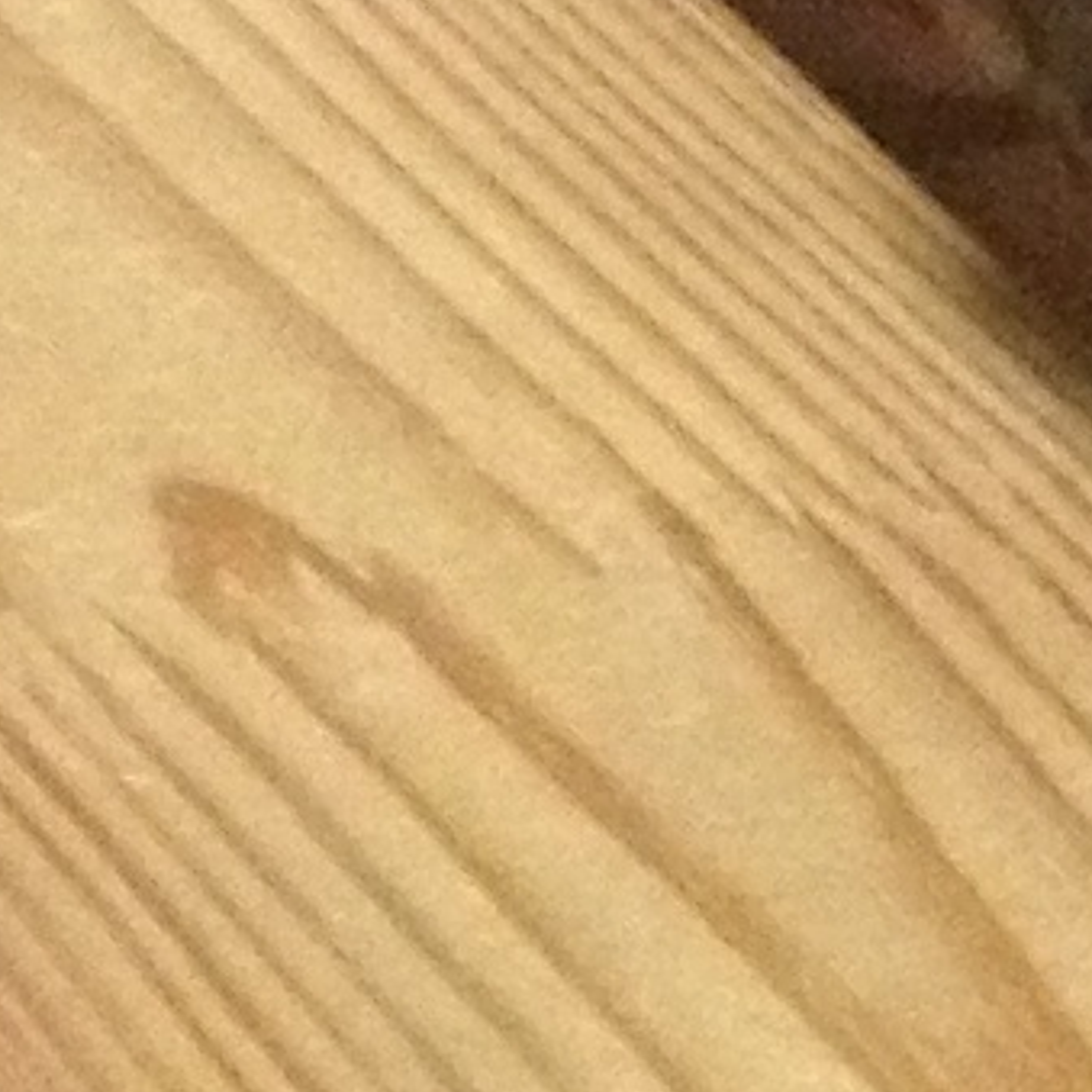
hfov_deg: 5.7
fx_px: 10636
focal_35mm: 298
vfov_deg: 5.9
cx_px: 2374
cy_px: 818
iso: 400
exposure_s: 1/20
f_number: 2.4
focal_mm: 4.28
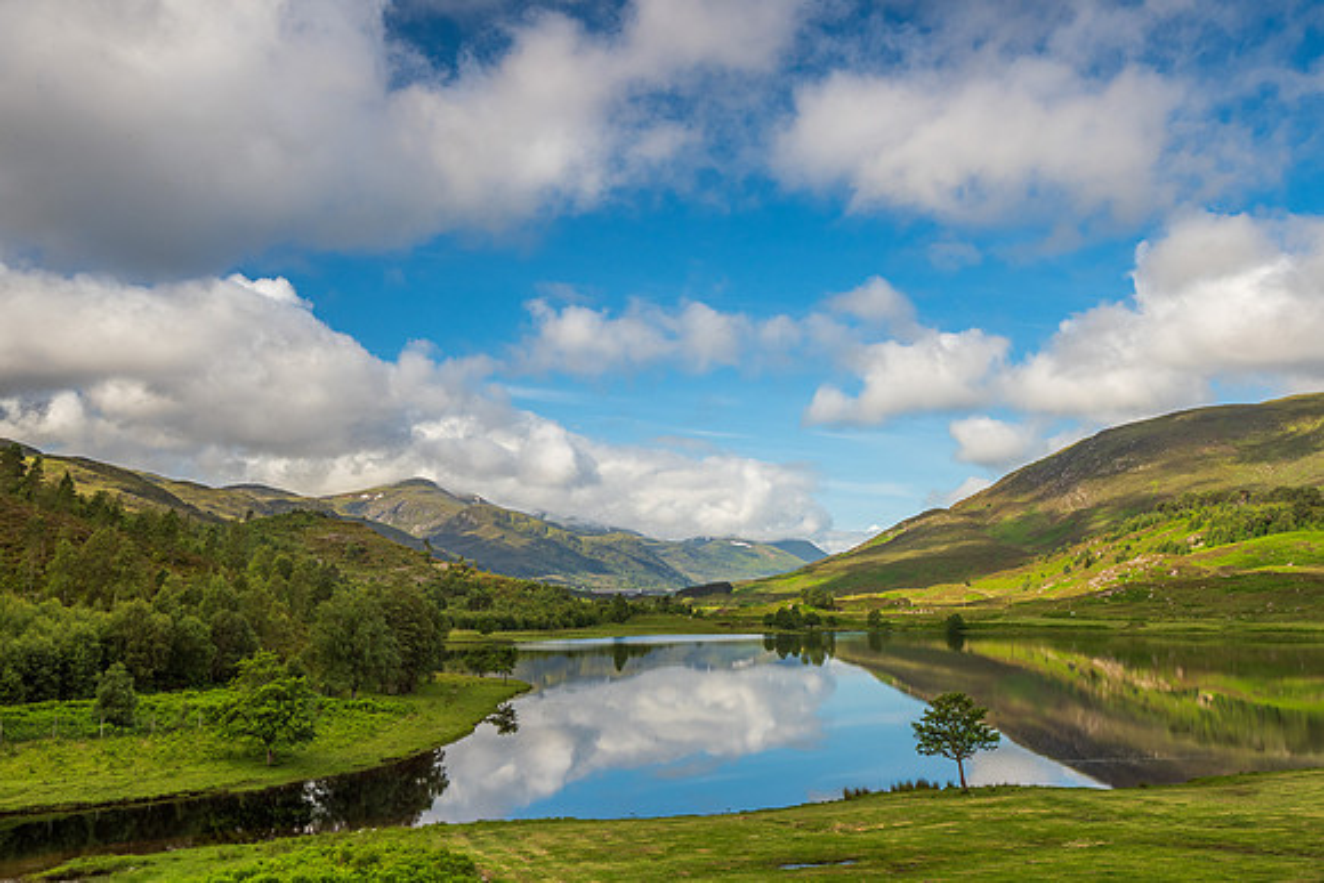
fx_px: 1377
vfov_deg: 35.6
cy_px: 419
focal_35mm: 37
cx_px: 662
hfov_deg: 51.3
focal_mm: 18
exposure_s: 1/100
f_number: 7.1
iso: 200
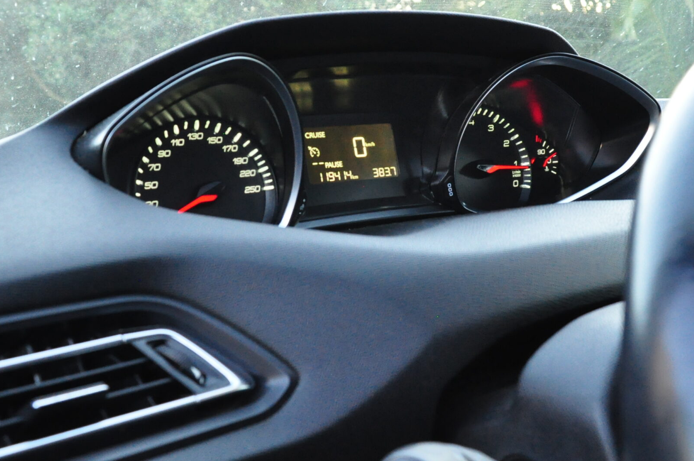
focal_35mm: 48
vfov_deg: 27.9
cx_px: 350
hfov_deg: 41.2
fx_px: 924
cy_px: 166
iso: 2000
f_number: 5.6
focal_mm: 20
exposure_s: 1/125
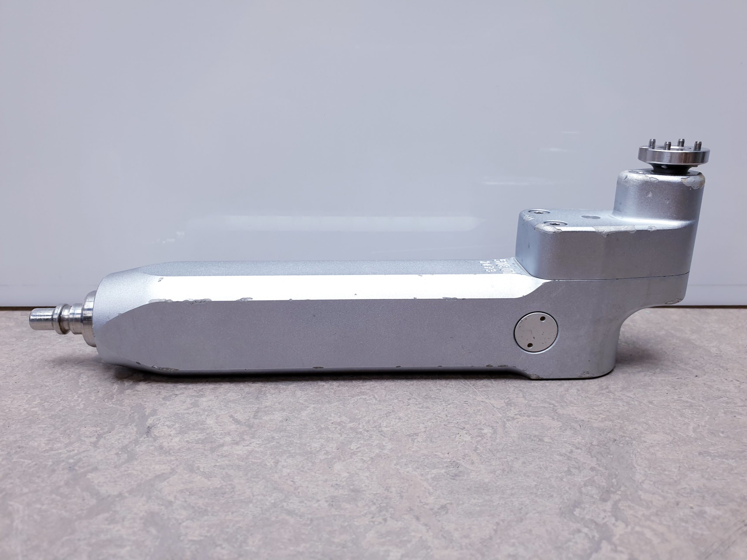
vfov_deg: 53.1
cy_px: 280
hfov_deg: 67.3
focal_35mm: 26
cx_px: 374
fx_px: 561
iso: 50
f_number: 2.4
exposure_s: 1/50
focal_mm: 4.3
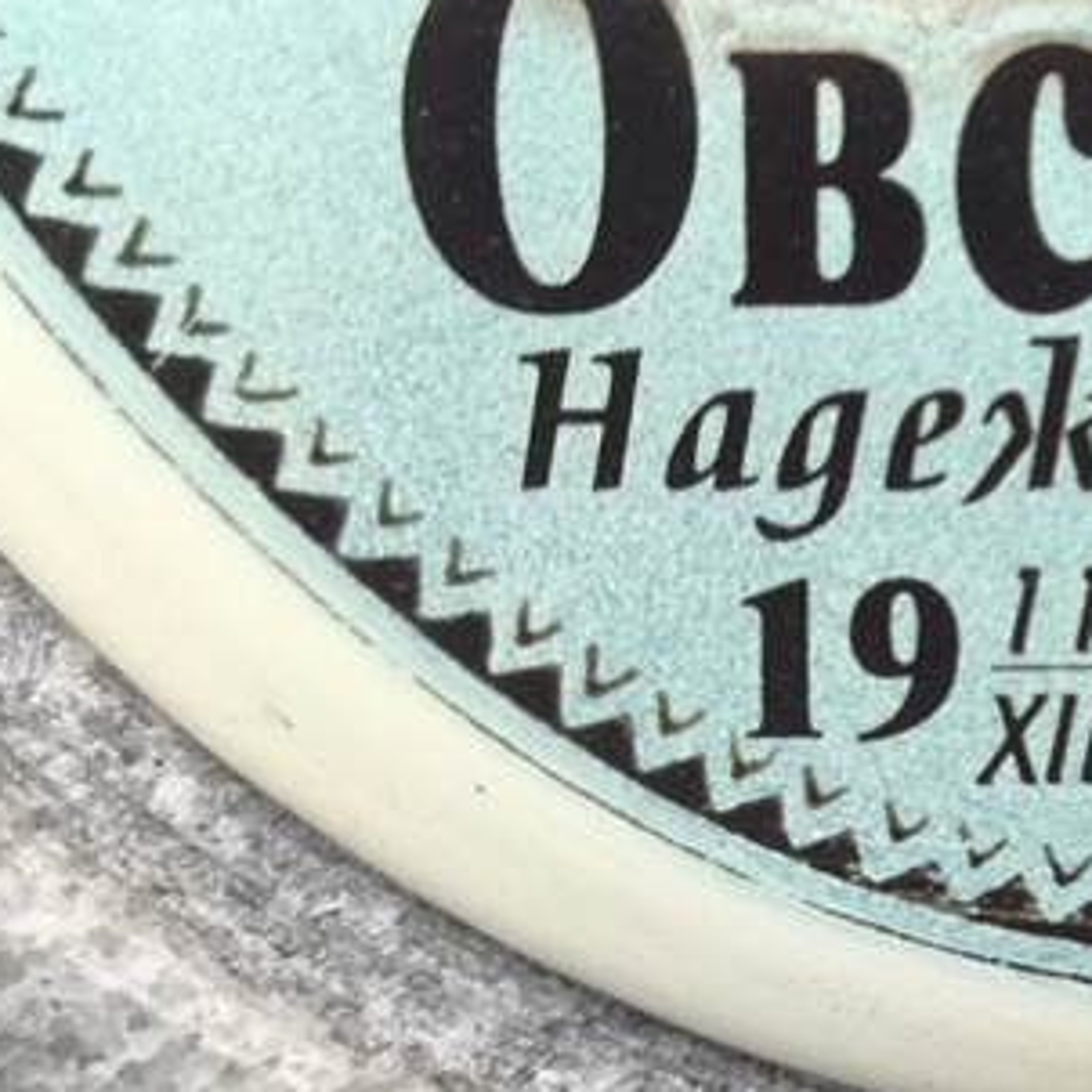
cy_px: 448
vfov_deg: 14.9
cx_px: 1423
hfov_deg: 14.3
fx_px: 4176
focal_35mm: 117
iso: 64
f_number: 1.7
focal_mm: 4.71
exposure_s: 1/120
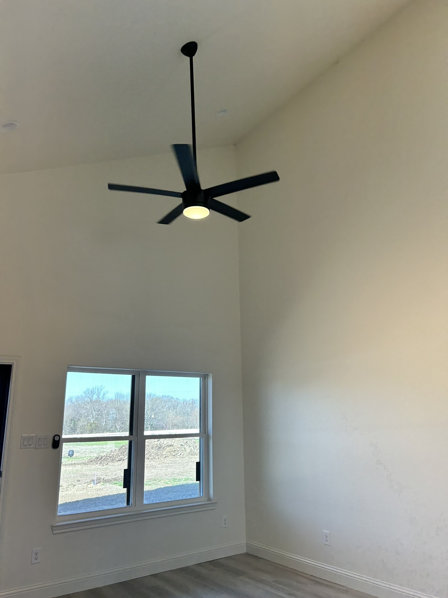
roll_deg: +0.7
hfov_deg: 53.1
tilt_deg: +16.9
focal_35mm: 26
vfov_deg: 67.3
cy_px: 299
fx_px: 449
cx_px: 224
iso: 80
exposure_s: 1/120
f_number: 1.5
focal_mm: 5.7
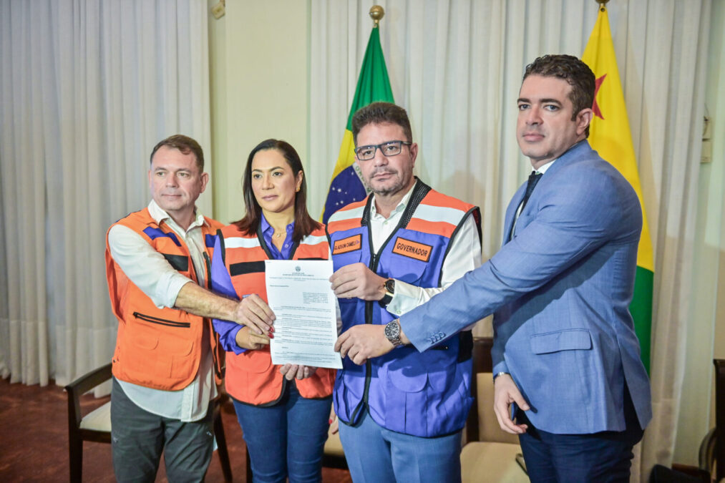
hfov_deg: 58.7
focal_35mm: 32
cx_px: 362
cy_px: 242
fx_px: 644
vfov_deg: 41.1
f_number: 2.8
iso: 3200
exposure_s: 1/800
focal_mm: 32
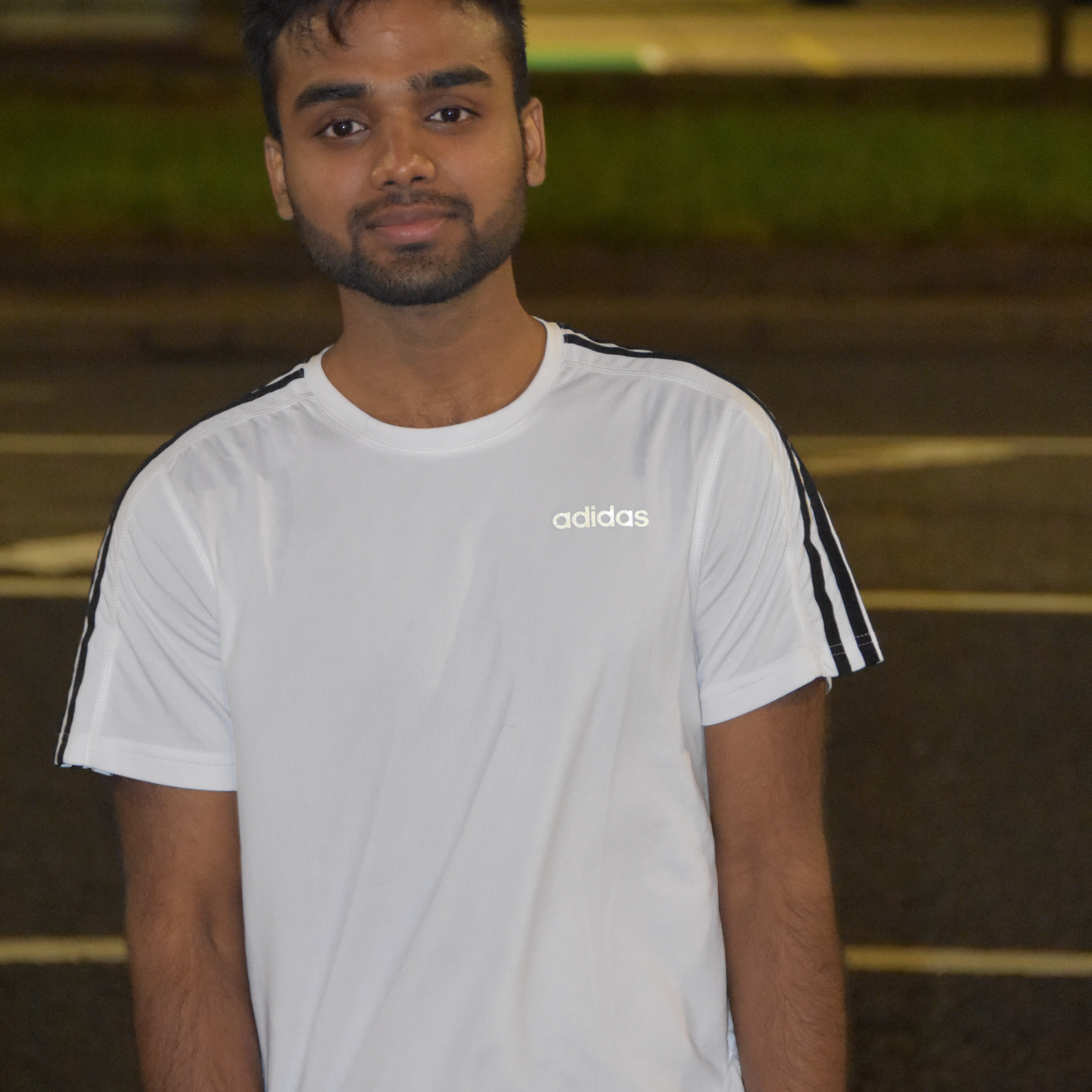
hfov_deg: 8.7
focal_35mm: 202
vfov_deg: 8.7
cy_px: 355
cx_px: 546
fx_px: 7197
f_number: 5.3
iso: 6400
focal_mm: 105
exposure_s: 1/60
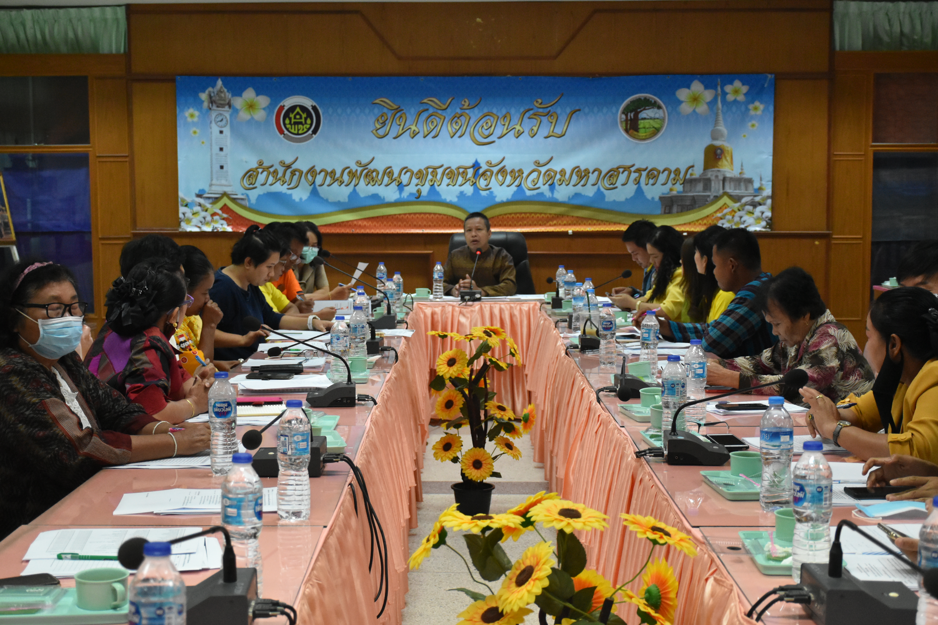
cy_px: 312
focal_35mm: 52
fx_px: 1368
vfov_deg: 25.8
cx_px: 469
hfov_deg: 37.9
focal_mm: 35
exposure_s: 1/320
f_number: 4.5
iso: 3200
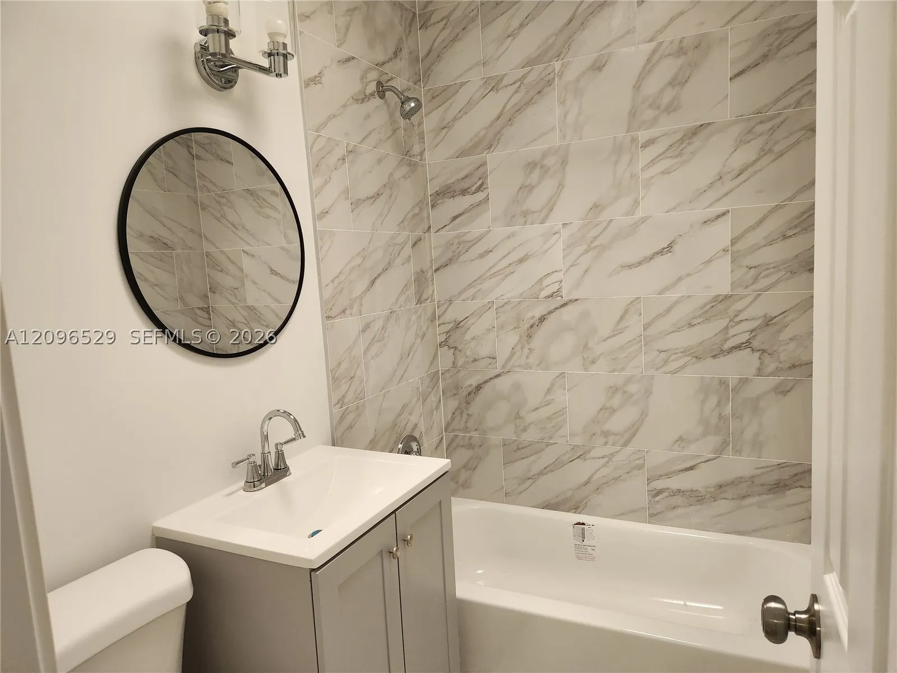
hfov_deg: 73.9
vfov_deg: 58.9
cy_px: 336
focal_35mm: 23
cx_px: 448
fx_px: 596
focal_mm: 5.4
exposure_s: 1/120
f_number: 1.8
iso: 400
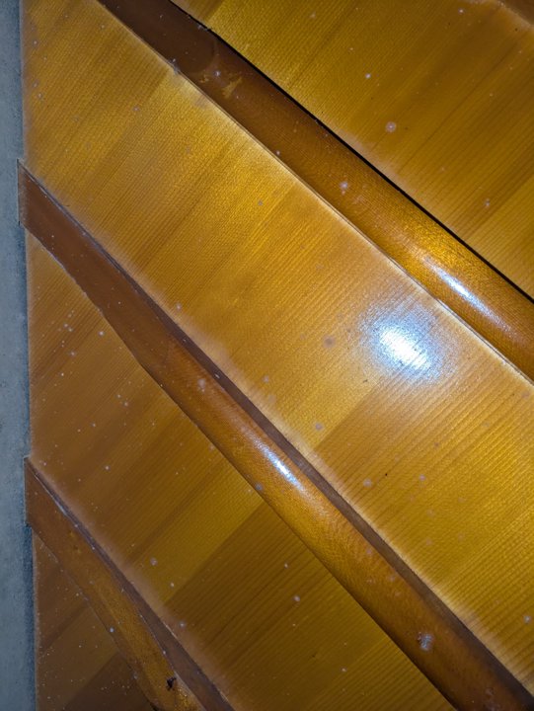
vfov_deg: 69.4
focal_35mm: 25
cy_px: 356
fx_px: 514
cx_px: 267
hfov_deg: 54.9
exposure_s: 1/120
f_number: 1.89
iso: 157
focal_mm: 5.43
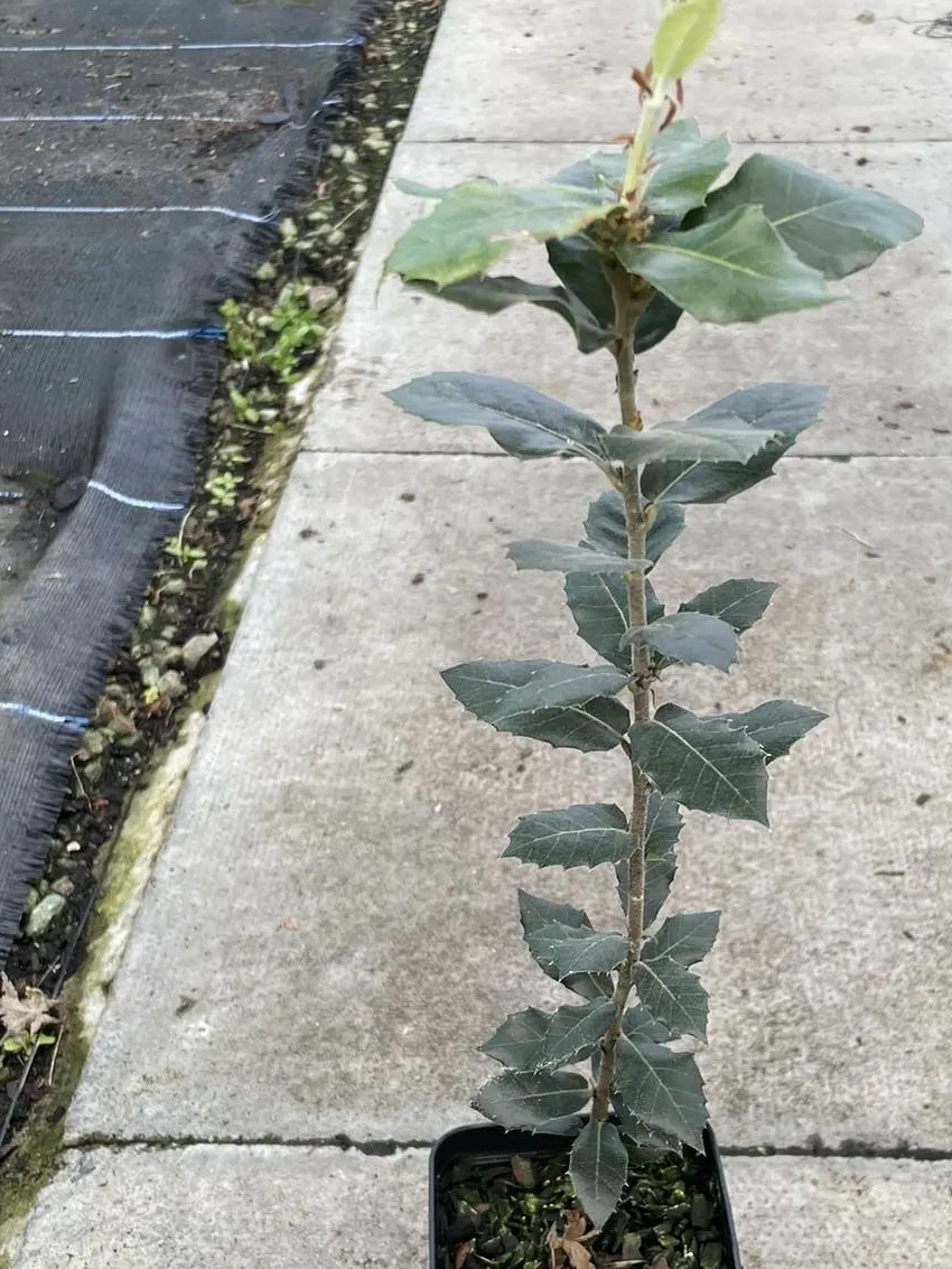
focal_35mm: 47
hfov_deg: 30.8
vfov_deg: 40.4
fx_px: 1723
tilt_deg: -36.9
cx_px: 578
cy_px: 719
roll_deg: +0.0
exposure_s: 1/397
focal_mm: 4.2
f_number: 1.6
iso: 32
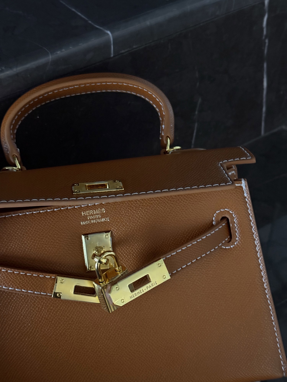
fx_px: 531
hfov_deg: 30.3
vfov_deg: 39.7
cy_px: 191
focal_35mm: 48
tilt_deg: -48.9
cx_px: 144
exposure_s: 1/30
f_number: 1.78
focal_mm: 6.76
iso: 640
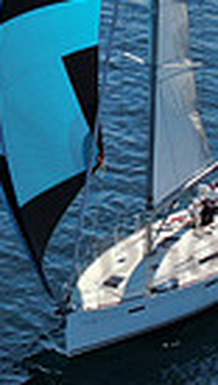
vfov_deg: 9.8
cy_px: 102
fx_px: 2242
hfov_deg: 5.5
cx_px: -67
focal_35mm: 219
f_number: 3.8
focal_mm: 8.6
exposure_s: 1/1000
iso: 100
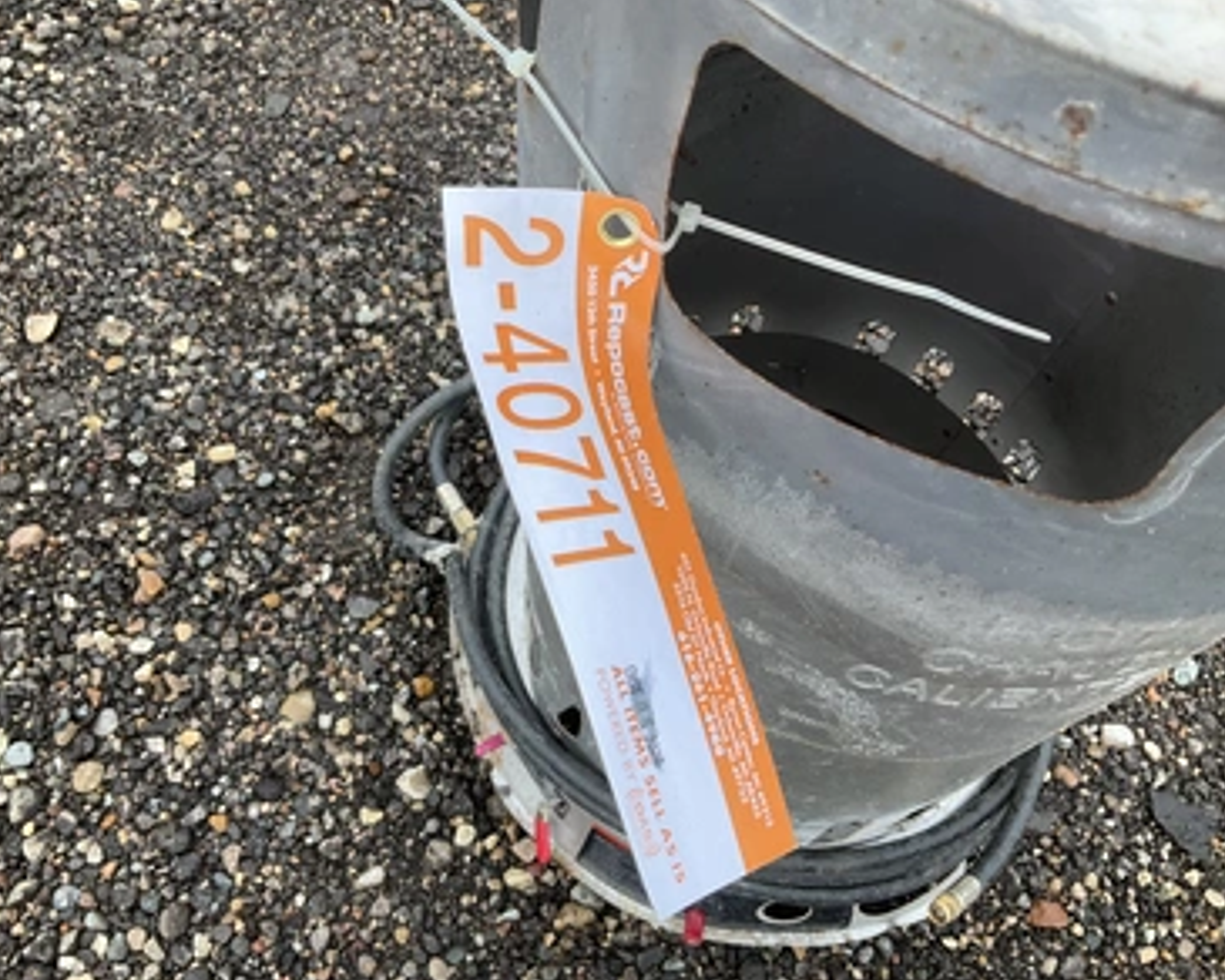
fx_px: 1124
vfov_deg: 47.1
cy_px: 500
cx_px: 557
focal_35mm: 31
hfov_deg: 57.1
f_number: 1.8
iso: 20
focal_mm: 3
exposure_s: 1/208
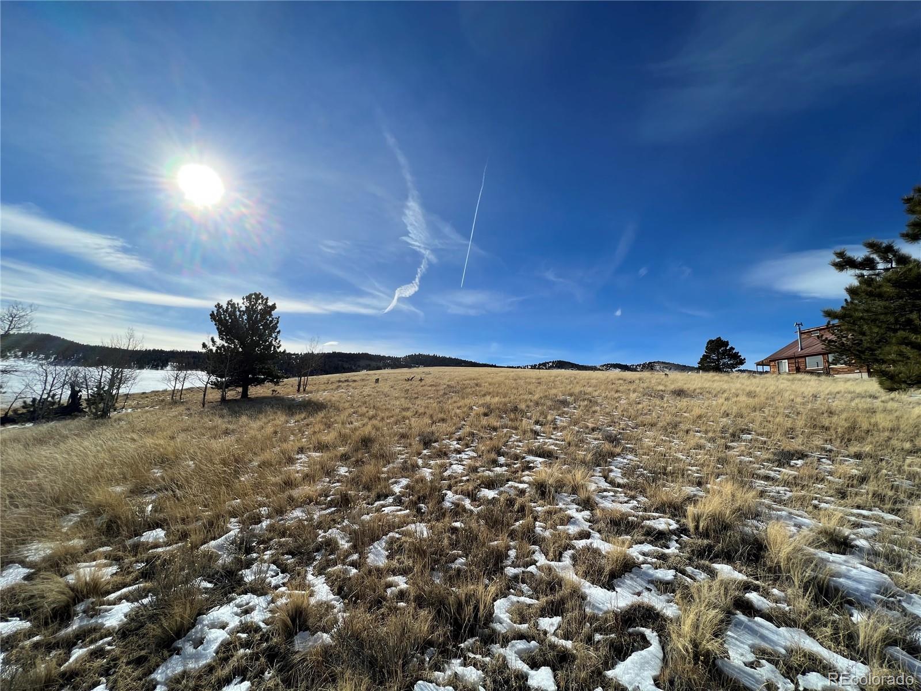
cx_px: 460
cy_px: 346
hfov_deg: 106.2
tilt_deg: +7.5
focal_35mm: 13
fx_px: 346
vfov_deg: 89.9
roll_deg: -2.8
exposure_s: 1/3534
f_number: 1.8
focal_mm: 1.57
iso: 32
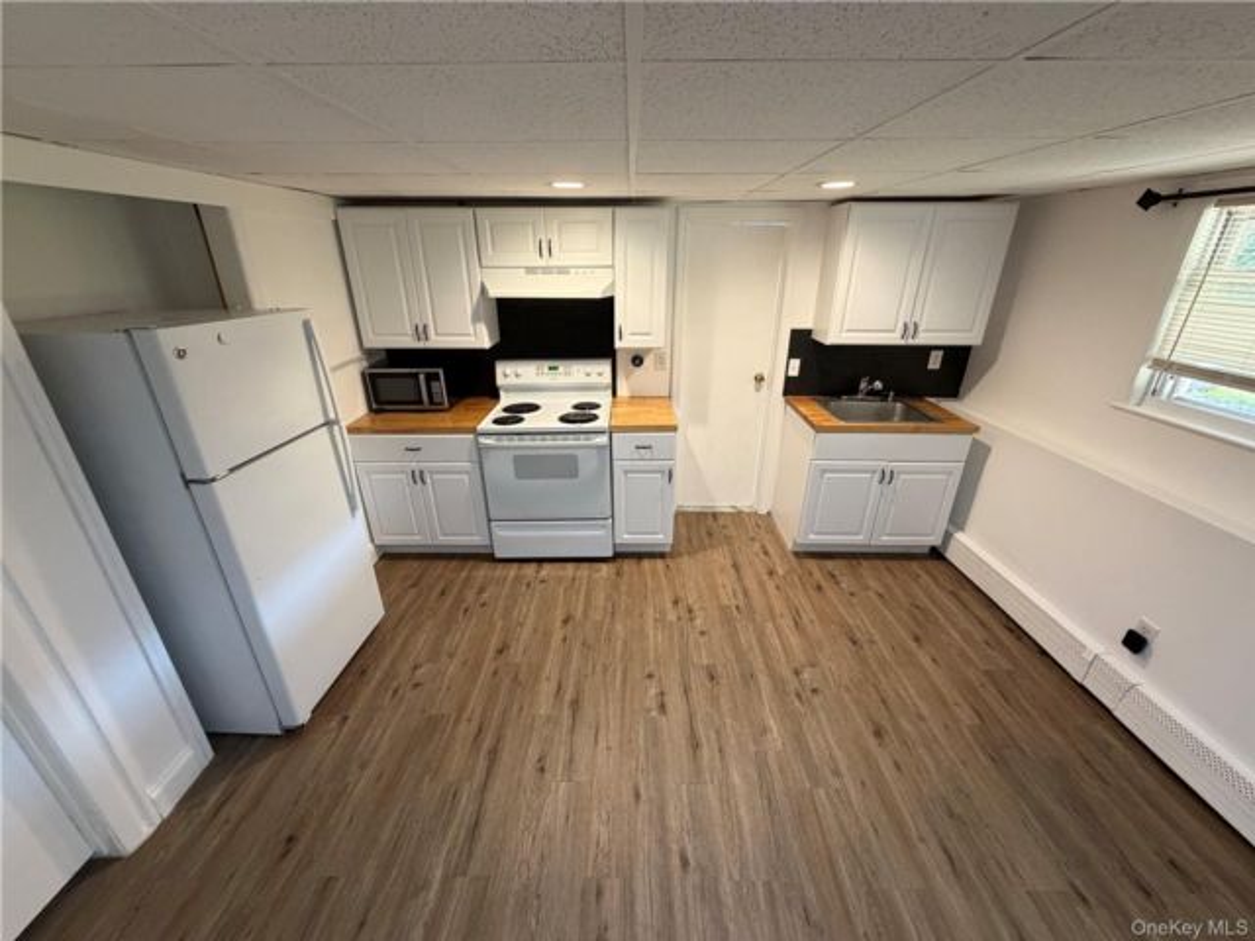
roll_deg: +0.6
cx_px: 628
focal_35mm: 14
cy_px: 470
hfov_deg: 102.1
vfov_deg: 85.7
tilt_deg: -22.2
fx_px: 508
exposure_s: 1/60
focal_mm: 2.22
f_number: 2.2
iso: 250
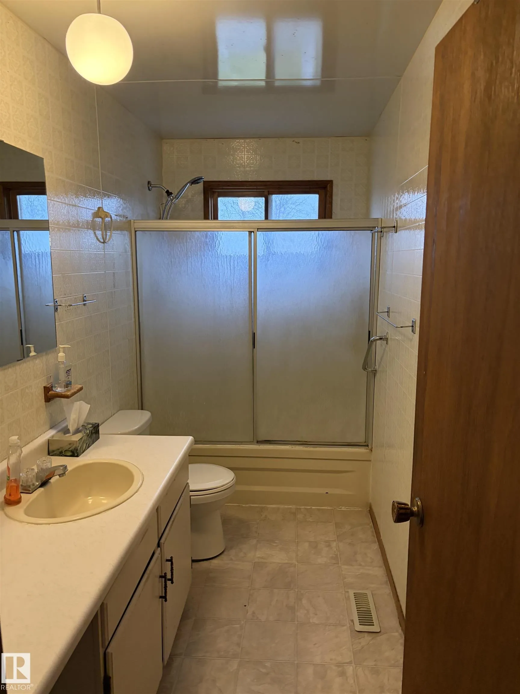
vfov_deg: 67.3
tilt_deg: -10.4
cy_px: 347
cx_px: 260
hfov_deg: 53.1
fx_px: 521
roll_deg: +0.5
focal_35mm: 26
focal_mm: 5.96
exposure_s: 1/60
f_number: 1.6
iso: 320
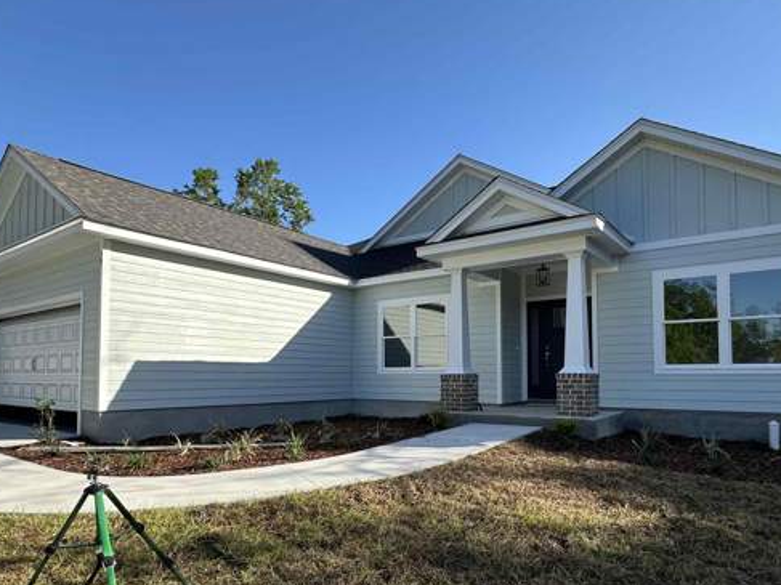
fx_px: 519
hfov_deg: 73.9
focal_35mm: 23
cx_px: 412
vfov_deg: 58.3
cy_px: 356
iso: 40
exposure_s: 1/1014
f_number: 2.2
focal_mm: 2.22
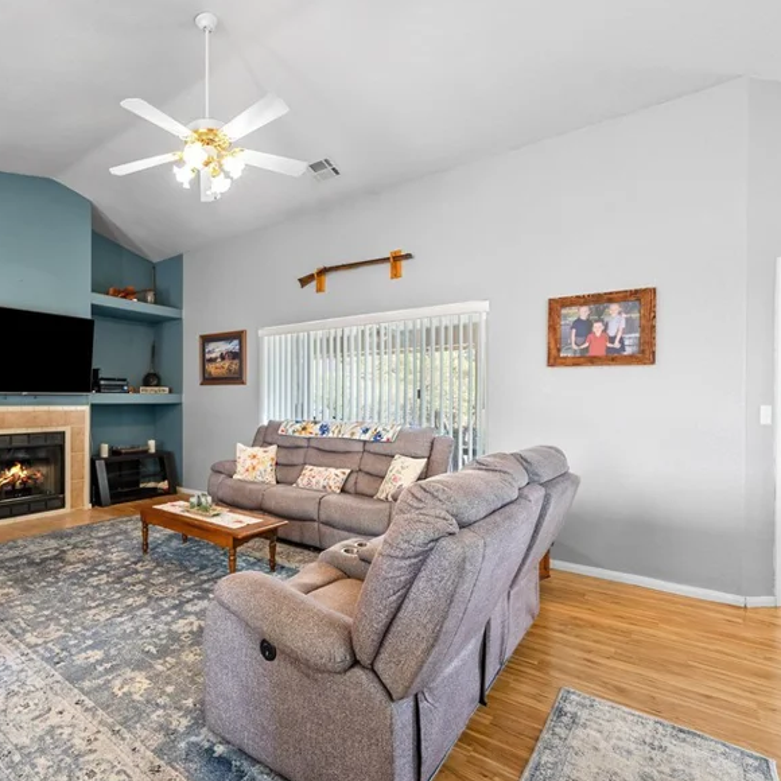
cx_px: 238
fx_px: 459
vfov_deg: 80.7
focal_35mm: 18
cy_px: 403
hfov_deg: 77.2
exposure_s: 1.6
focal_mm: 12
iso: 250
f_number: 8
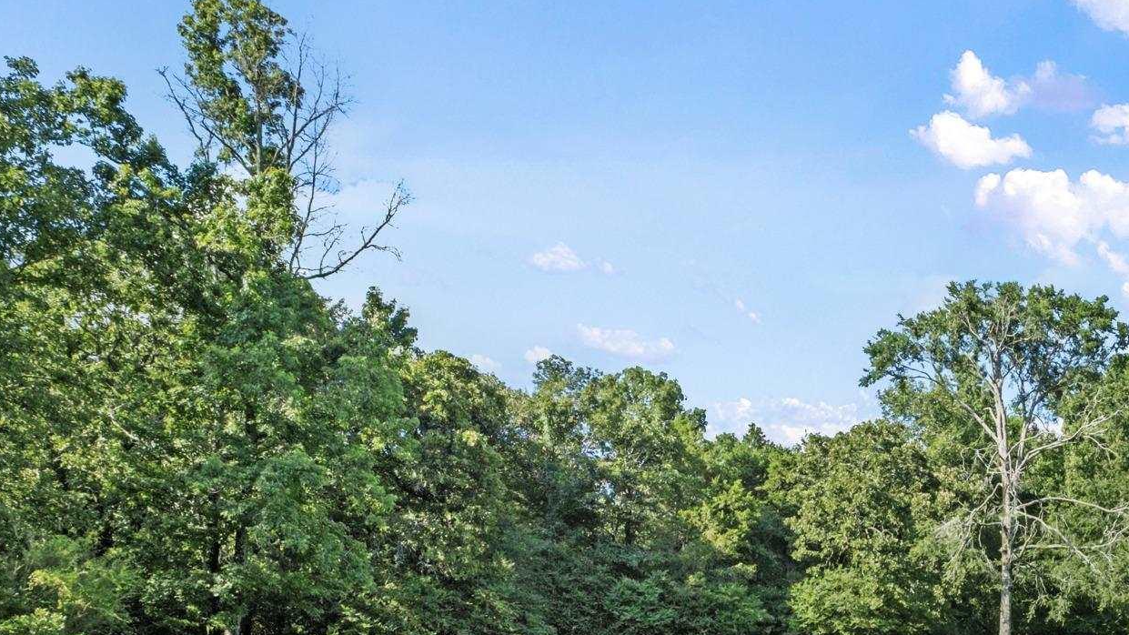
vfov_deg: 29.8
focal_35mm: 38
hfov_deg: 50.0
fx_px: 1138
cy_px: 581
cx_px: 884
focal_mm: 12
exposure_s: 1/320
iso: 400
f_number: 8
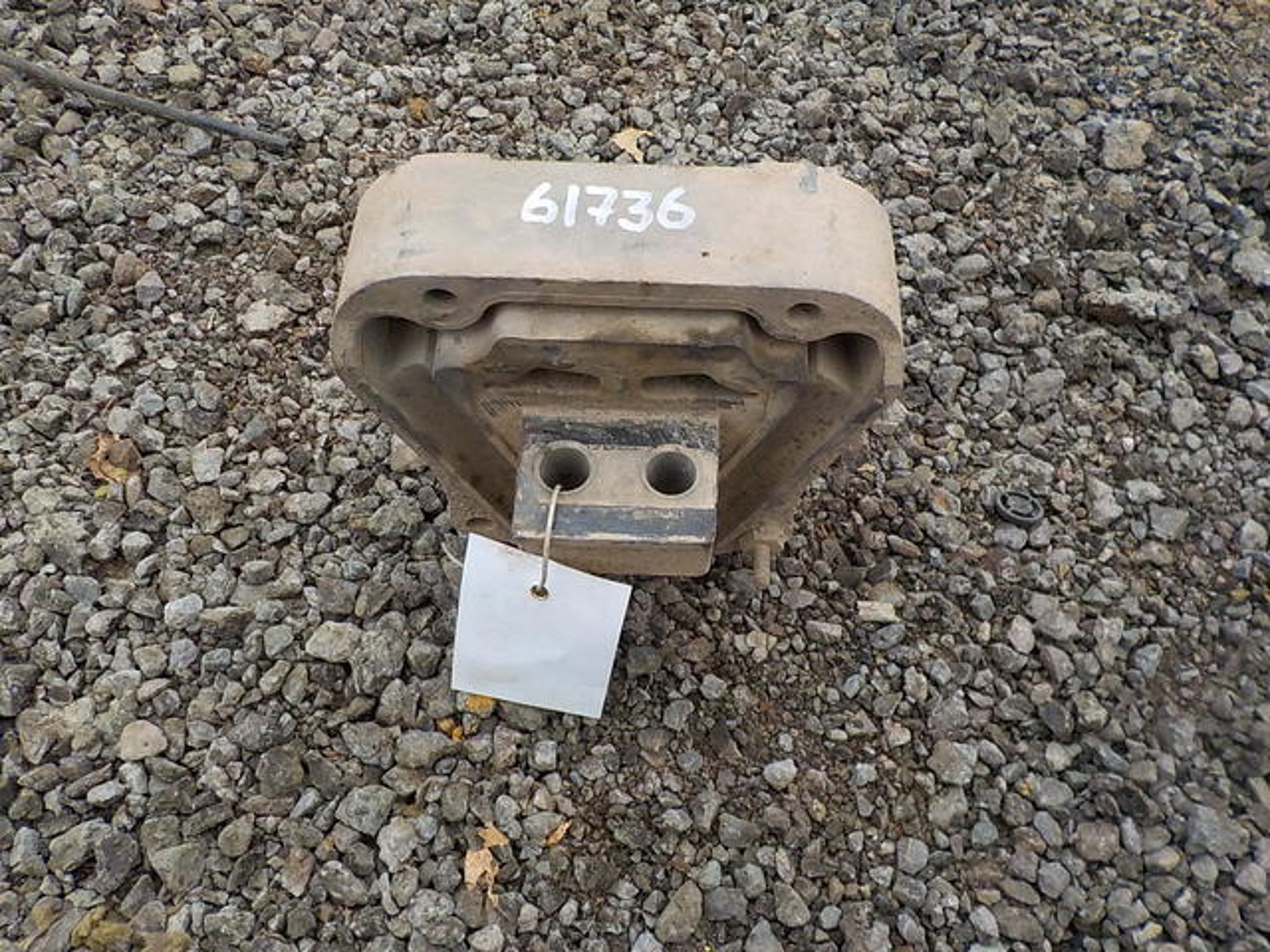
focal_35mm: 30
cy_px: 476
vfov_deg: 46.8
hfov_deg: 60.0
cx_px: 635
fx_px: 1101
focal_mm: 4.1
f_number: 3.3
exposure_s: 1/250
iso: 320
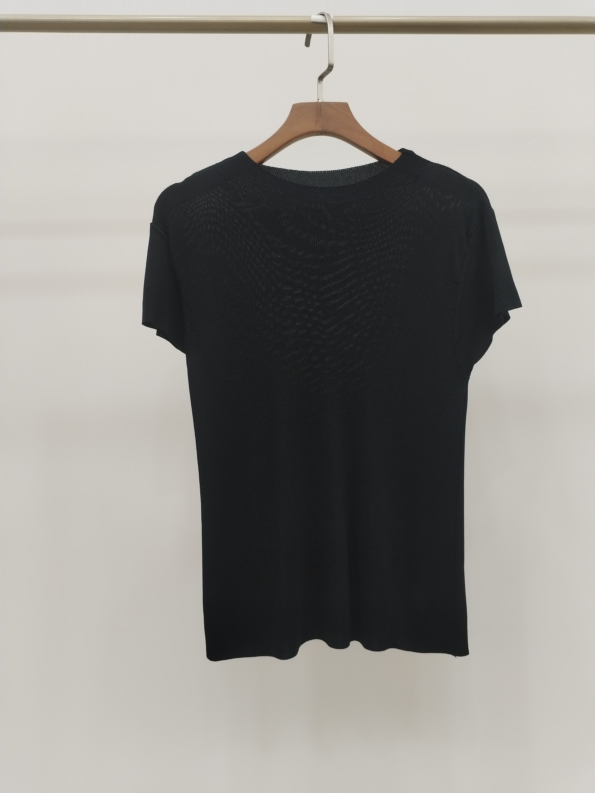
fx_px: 665
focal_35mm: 29
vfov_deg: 61.7
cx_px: 298
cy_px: 396
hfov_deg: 48.2
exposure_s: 1/60
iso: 178
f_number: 1.8
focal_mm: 4.75
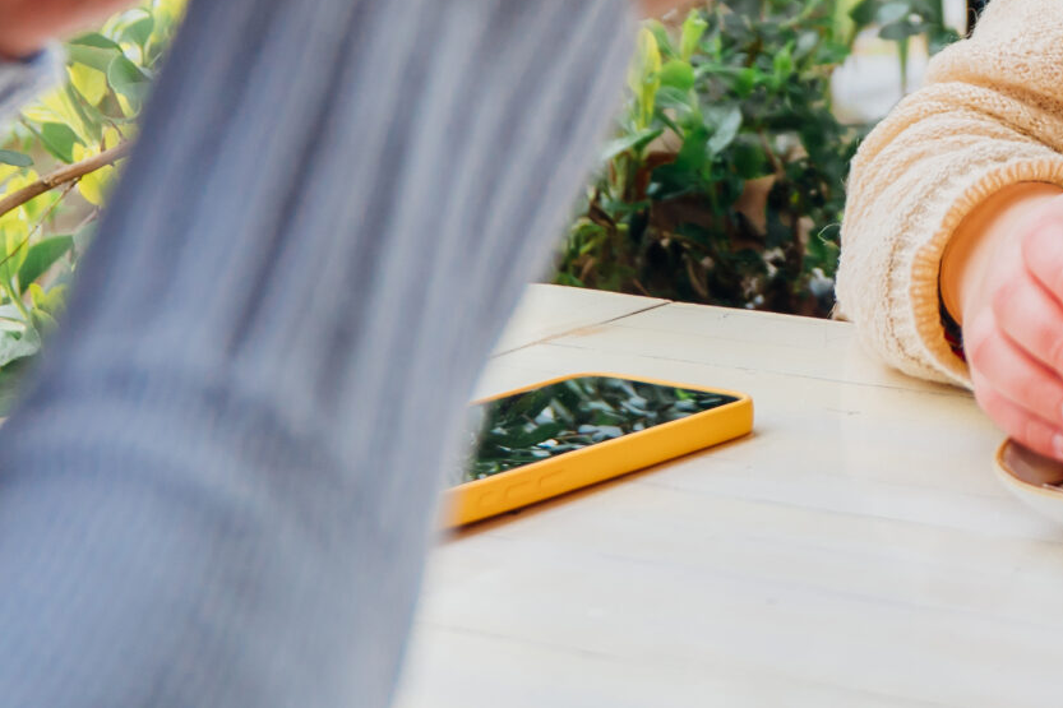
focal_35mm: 125
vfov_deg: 10.6
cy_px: -380
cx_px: 1317
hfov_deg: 15.8
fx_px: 3676
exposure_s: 1/160
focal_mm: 27
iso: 160
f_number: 2.8
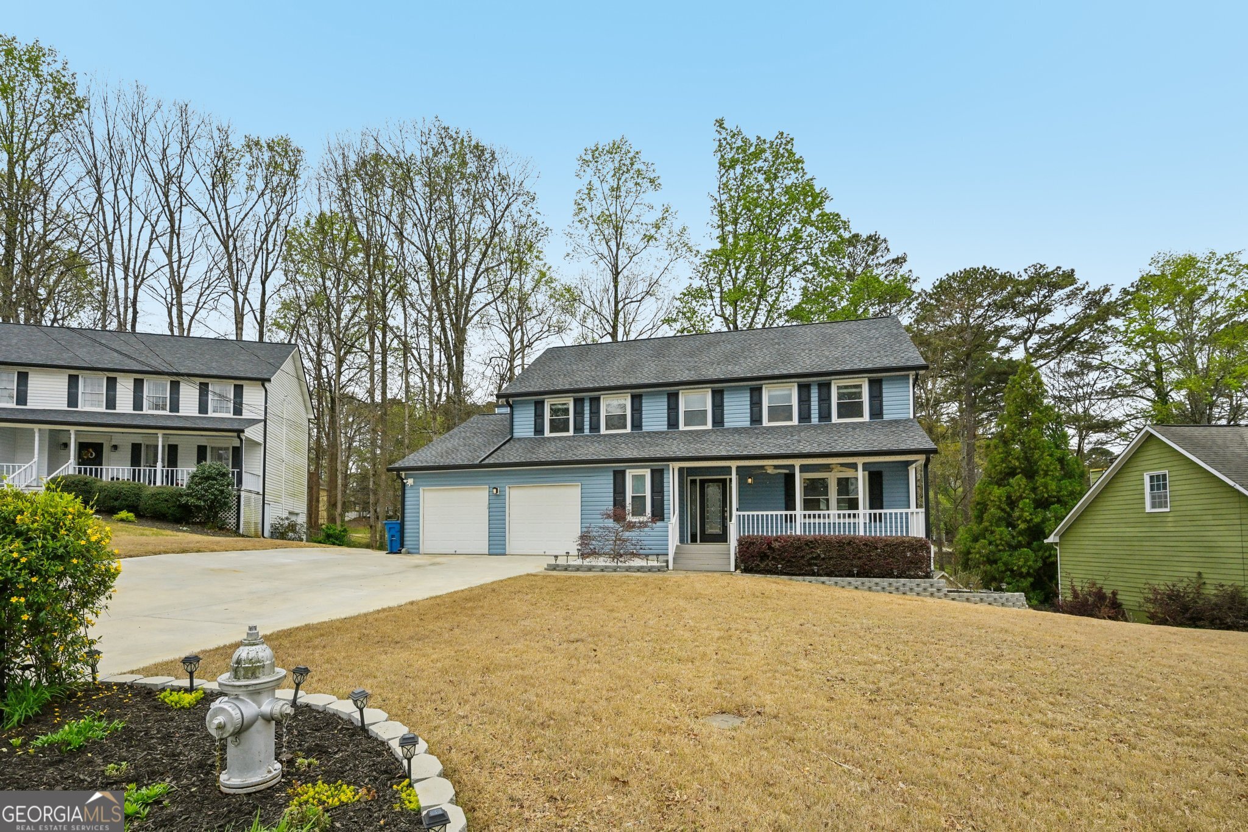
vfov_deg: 72.0
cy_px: 416
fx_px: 572
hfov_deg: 95.0
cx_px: 624
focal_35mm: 16
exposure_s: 1/2500
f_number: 8
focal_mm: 16.5
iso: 400
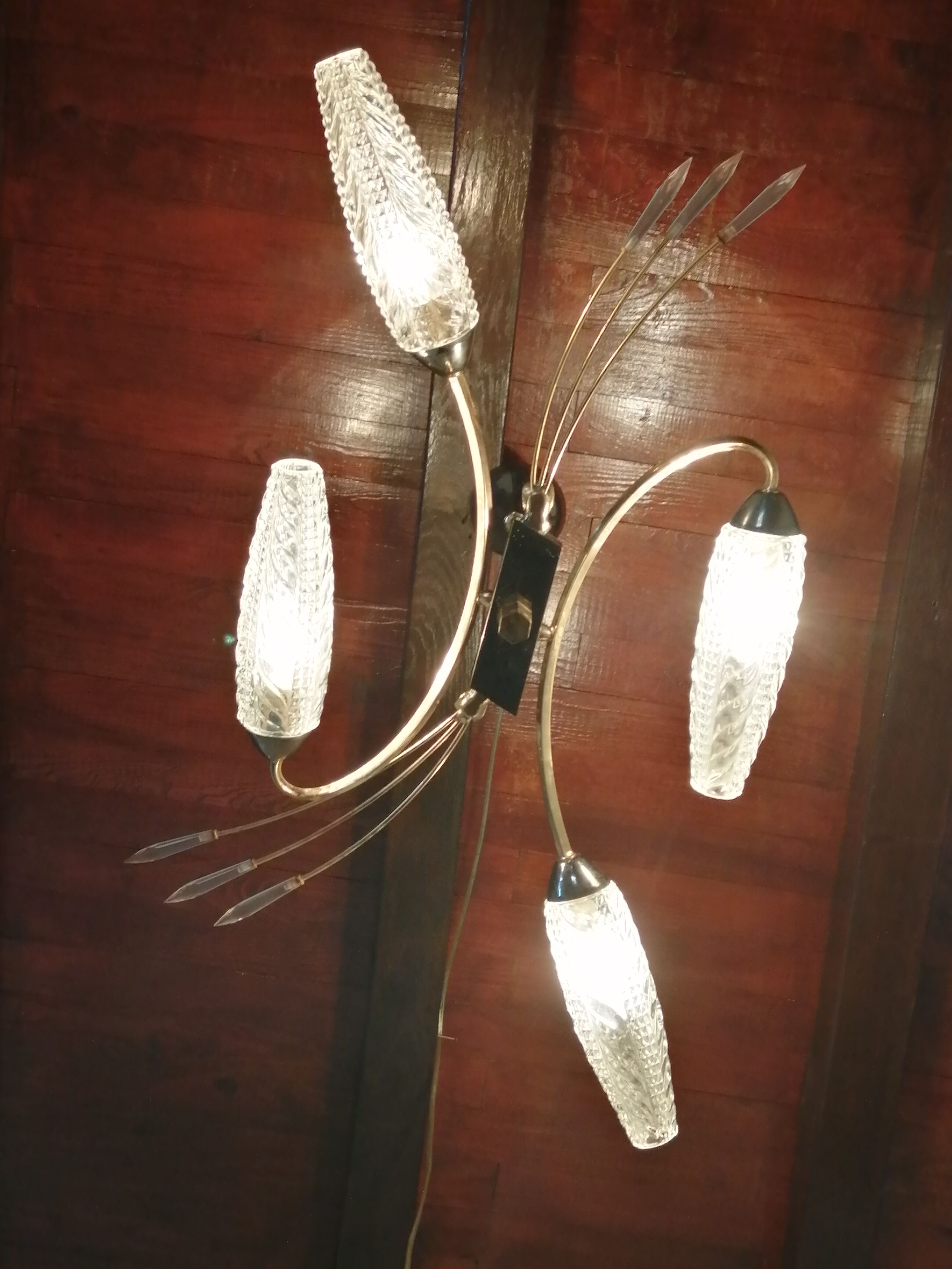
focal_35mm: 49
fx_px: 1797
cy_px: 634
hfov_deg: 29.7
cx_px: 476
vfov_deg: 38.9
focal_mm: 3.46
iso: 100
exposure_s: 1/33.3
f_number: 1.8
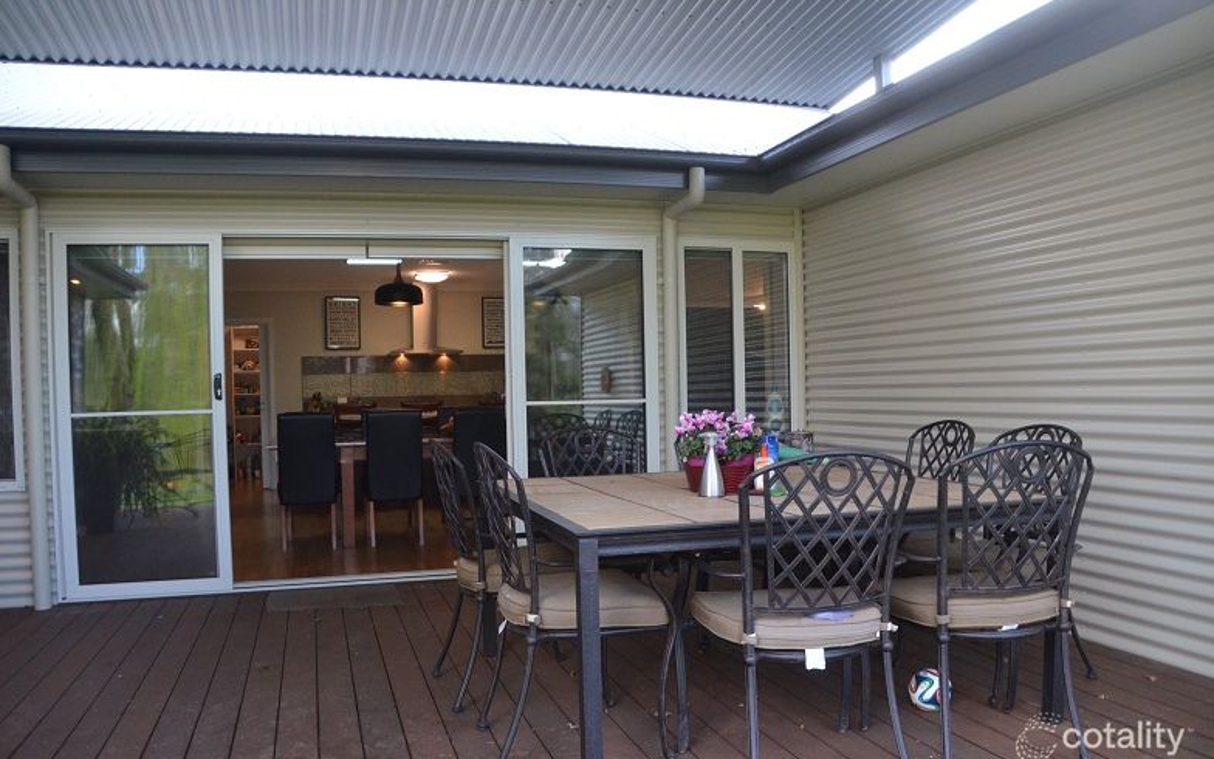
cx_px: 607
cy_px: 380
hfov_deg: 66.5
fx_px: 926
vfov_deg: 44.5
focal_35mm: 28
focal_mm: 18
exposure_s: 1/640
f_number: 3.5
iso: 1400
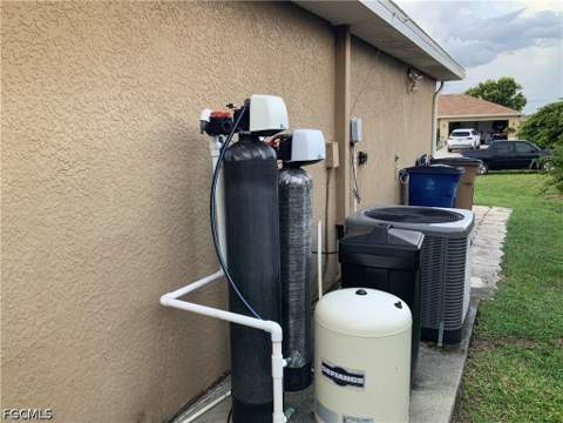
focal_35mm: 29
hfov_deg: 61.7
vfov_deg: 48.2
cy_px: 212
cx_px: 282
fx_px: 472
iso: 32
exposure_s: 1/122
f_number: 1.8
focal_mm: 3
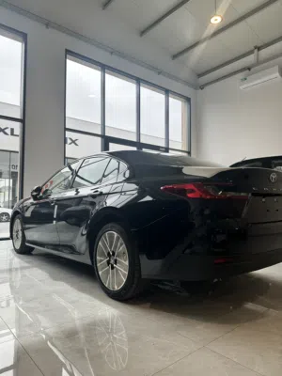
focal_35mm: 24
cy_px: 188
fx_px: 261
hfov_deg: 56.8
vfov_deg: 71.6
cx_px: 141
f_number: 1.78
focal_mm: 6.86
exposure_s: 1/1040
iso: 80
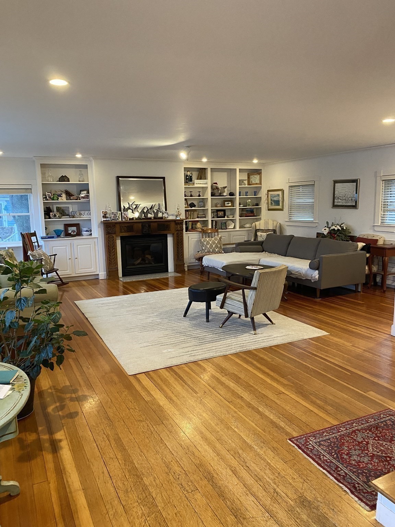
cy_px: 264
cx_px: 198
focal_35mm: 26
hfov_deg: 53.1
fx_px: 396
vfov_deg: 67.3
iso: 500
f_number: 1.8
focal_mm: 4.25
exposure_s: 1/40
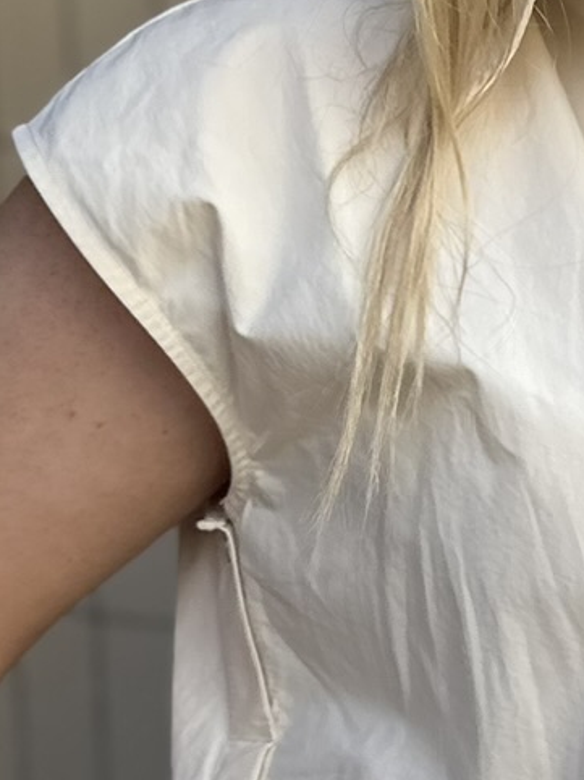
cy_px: 573
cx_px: 954
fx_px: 2296
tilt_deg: -9.0
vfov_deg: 19.2
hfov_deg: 13.4
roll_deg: -1.6
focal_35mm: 102
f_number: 1.78
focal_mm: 6.86
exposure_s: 1/843
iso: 80
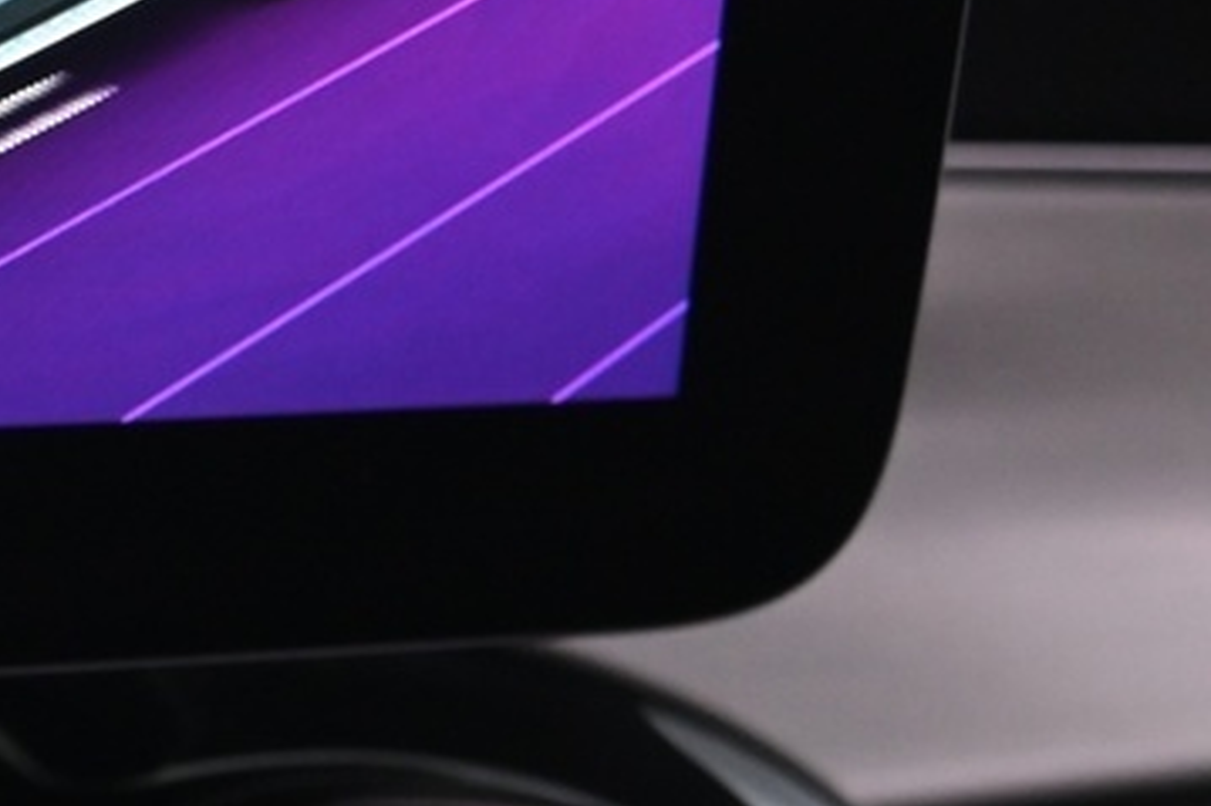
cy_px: 580
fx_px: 6086
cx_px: -1228
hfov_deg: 10.4
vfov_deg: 7.6
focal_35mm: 181
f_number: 4
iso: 2000
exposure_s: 1/30
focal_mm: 40
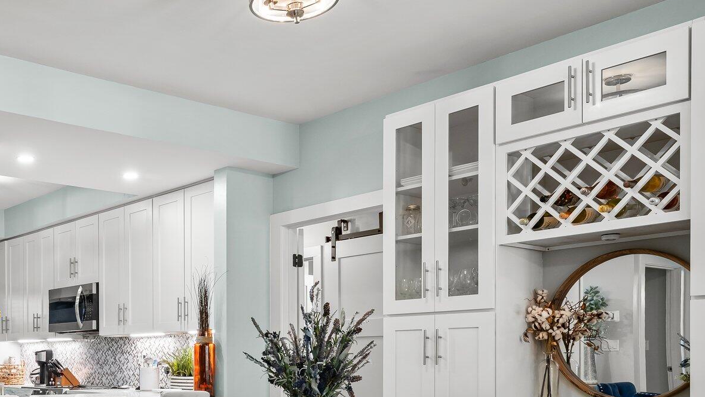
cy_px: 370
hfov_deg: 46.3
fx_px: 751
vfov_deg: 28.3
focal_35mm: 40
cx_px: 94
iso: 400
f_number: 8
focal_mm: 22.1
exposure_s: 1/1.25
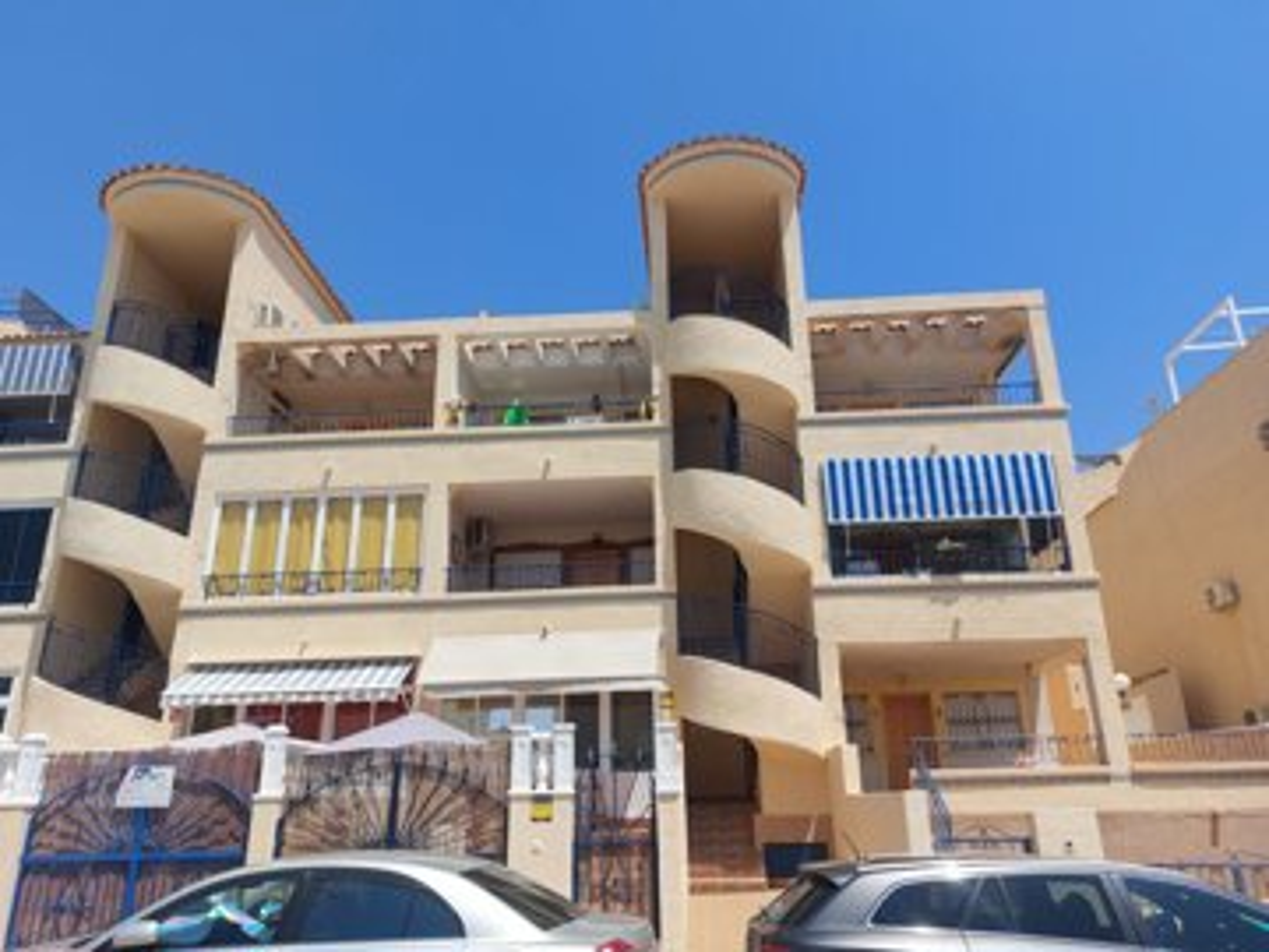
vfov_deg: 56.8
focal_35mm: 24
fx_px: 880
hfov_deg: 71.6
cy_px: 476
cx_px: 634
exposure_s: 1/1478
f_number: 1.8
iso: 25
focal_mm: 5.23
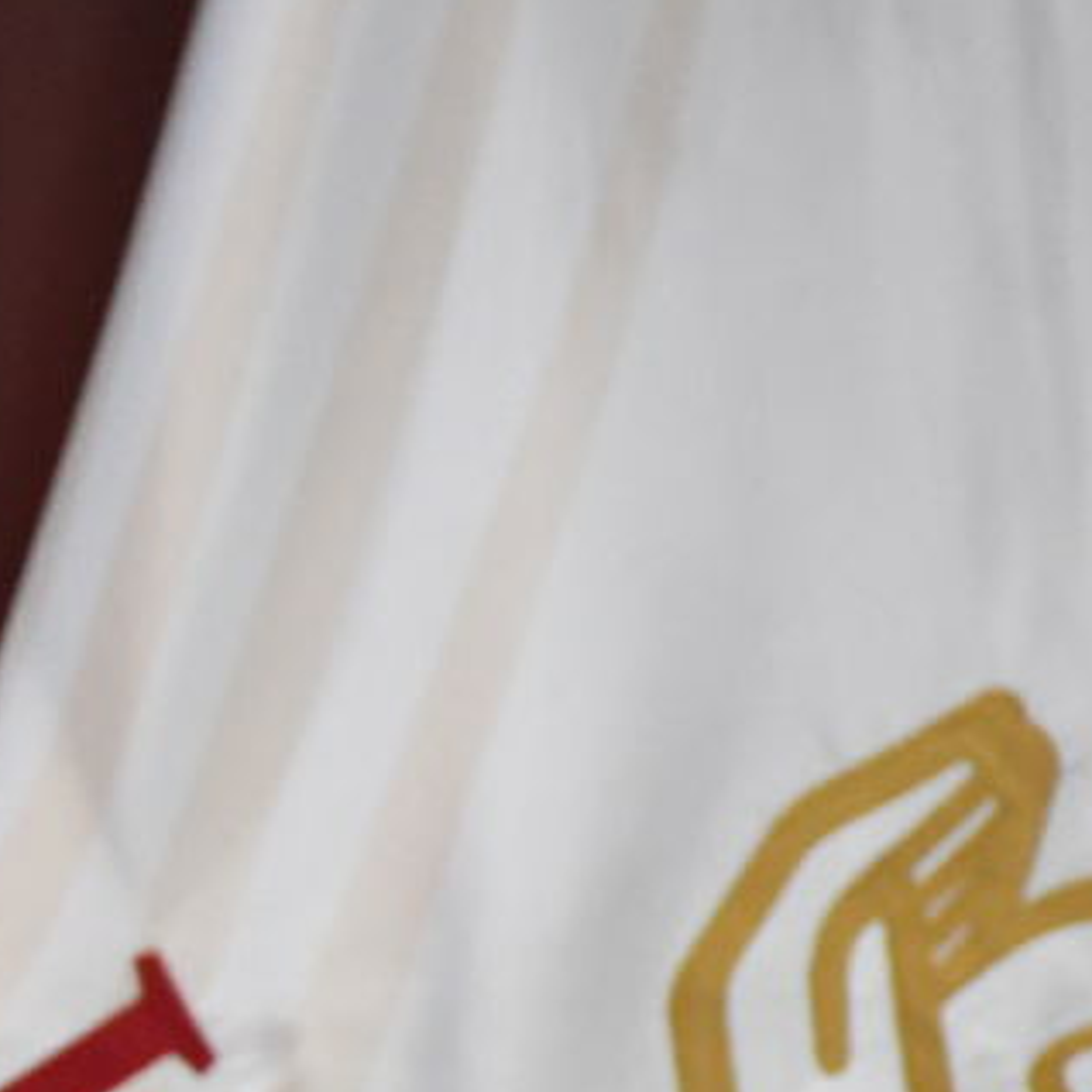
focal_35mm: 550
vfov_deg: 3.2
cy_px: 1700
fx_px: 19630
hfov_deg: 3.2
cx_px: -951
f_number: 7.1
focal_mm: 85
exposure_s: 1/100
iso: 2500
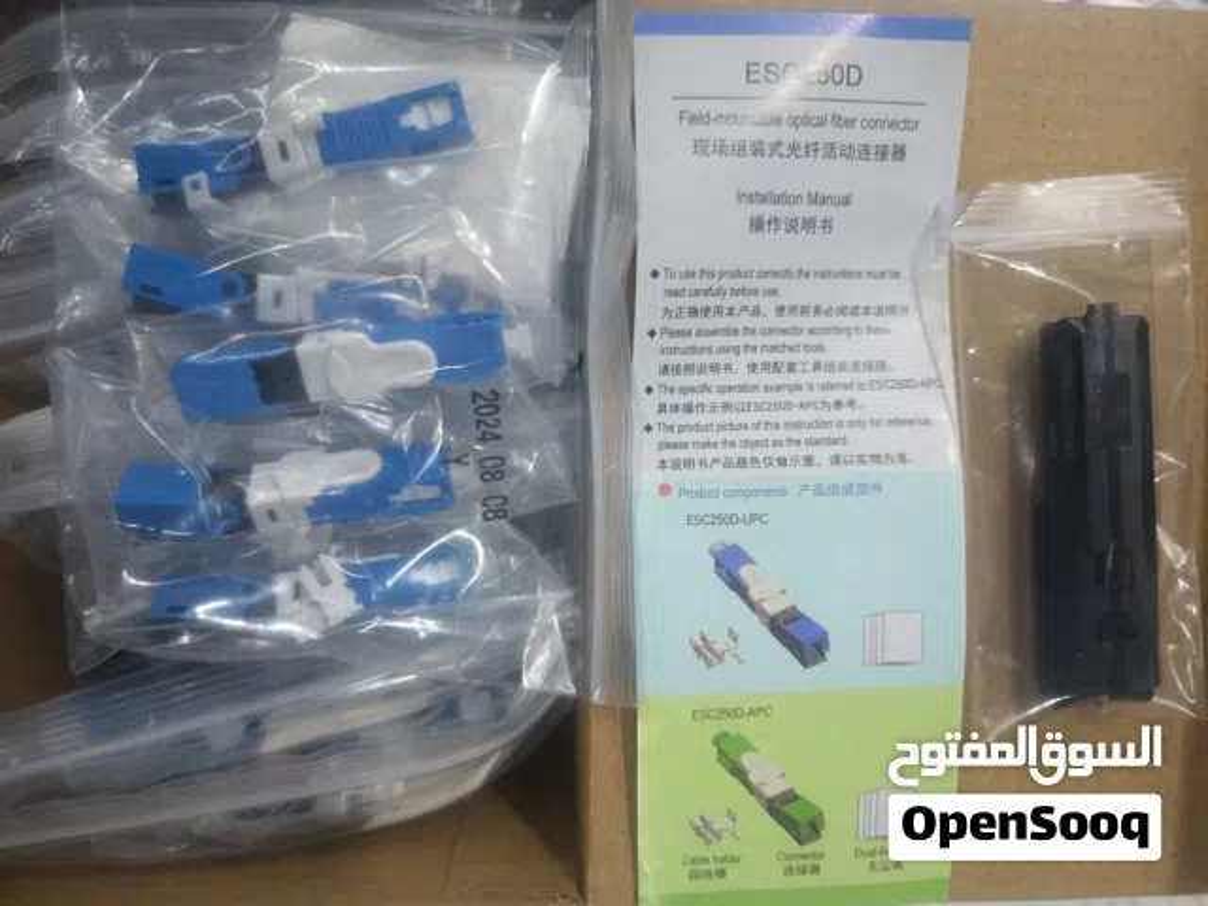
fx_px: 803
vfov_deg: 58.9
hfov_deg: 73.9
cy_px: 453
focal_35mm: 23
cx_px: 604
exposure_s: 1/33.3
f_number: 1.69
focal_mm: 6.06
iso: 2500
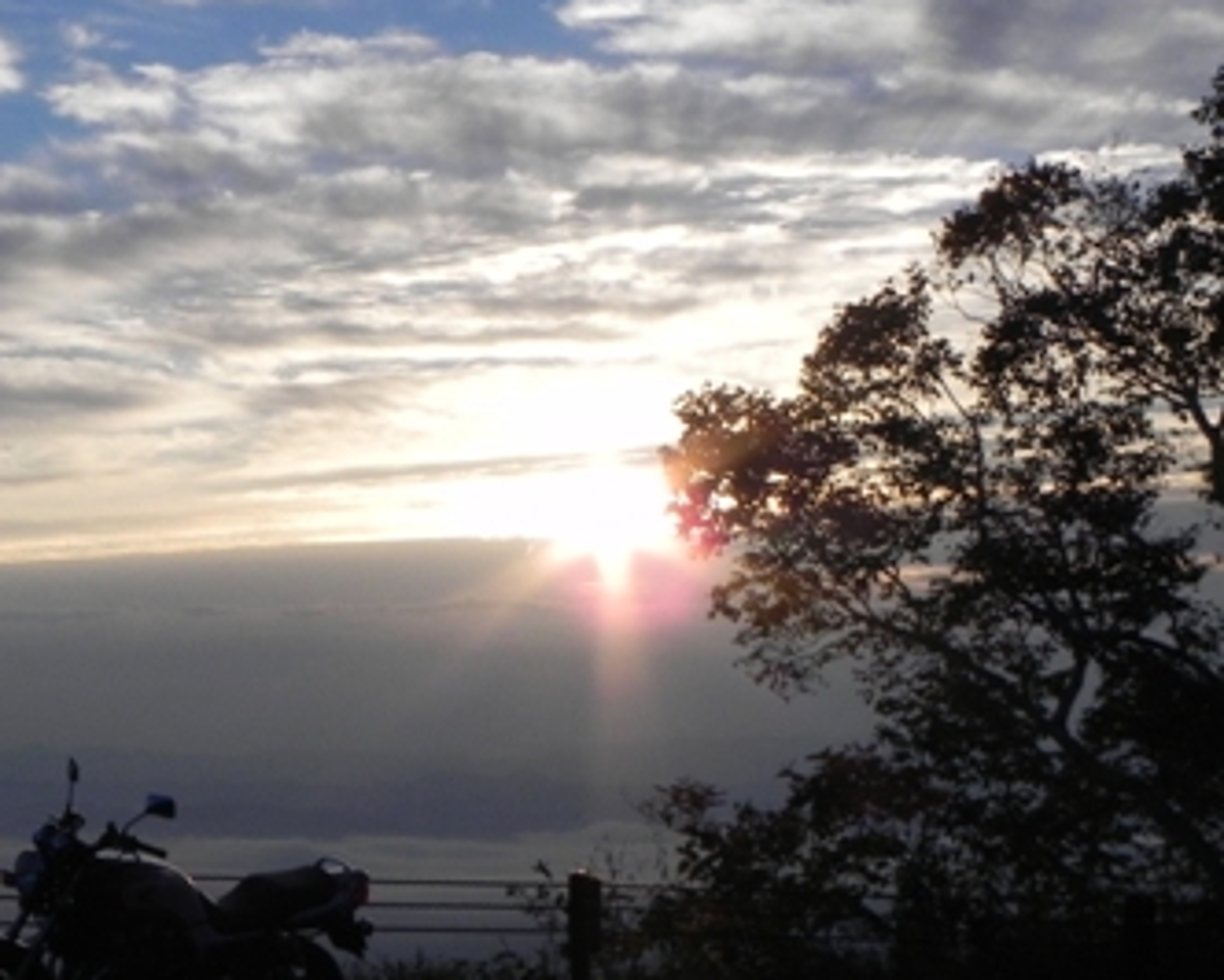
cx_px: 232
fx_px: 2791
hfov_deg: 24.3
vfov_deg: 19.9
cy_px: 473
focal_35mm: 77
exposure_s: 1/513
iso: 160
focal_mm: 8.2
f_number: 8
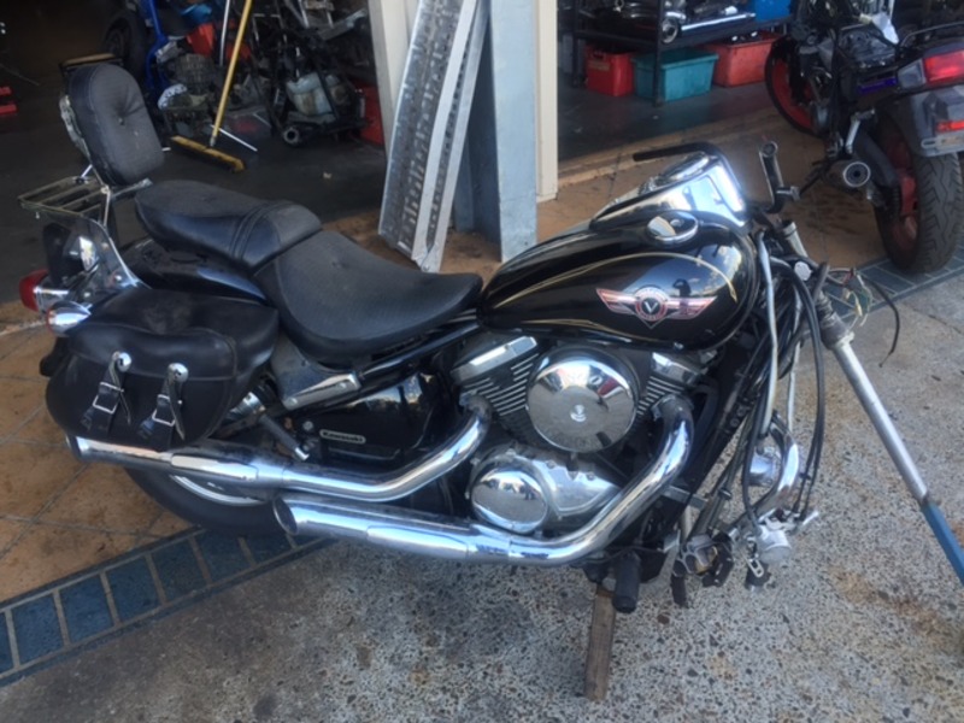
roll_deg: +2.2
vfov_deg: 48.2
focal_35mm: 29
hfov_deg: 61.7
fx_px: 808
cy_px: 362
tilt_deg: -31.4
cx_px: 482
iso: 50
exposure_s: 1/120
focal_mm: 4.15
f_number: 2.2
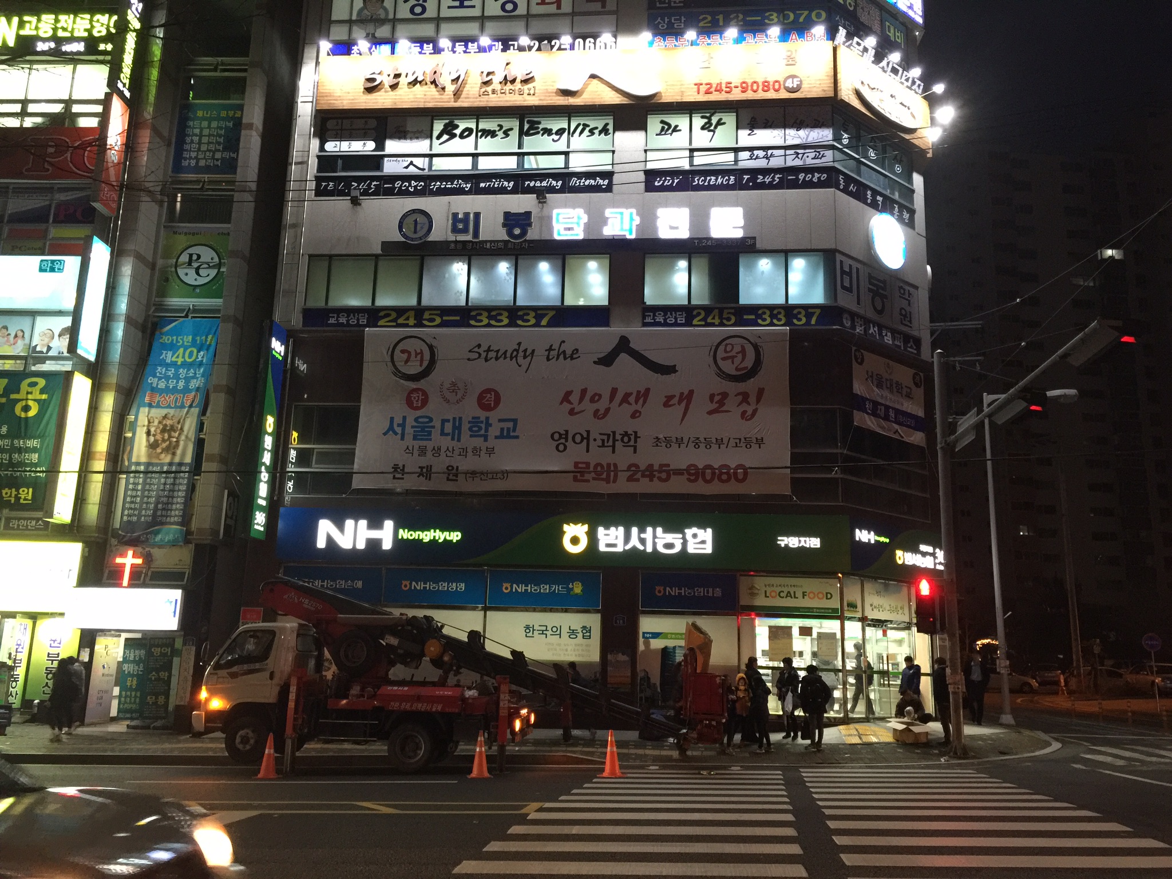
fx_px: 982
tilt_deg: +13.6
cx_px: 586
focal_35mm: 29
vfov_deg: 48.2
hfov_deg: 61.7
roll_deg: -2.5
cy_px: 440
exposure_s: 1/10
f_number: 2.2
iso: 125
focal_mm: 4.15
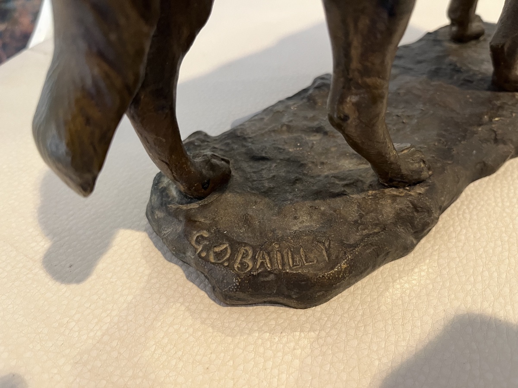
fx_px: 389
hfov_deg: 67.3
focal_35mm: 26
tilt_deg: -46.0
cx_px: 259
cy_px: 194
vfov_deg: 53.1
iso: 250
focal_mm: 5.1
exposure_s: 1/50
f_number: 1.6
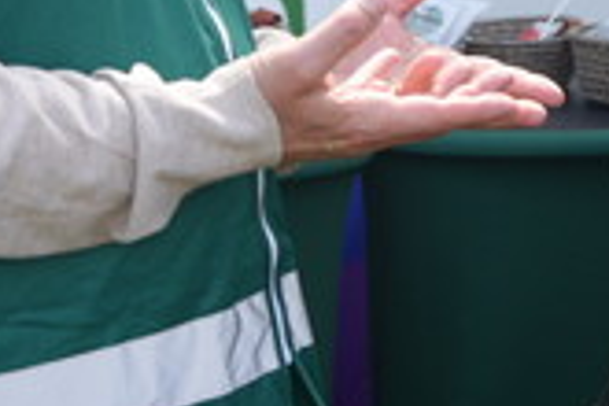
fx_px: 2588
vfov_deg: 8.6
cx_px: 672
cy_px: -312
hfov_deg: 13.2
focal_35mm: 153
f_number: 4
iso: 100
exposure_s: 1/200
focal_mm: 42
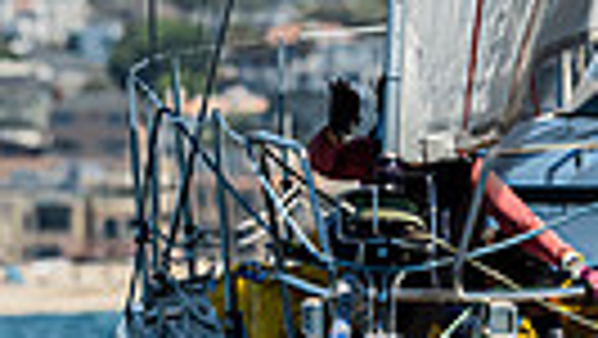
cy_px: 508
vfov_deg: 0.9
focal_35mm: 1323
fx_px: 20991
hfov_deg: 1.6
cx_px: 453
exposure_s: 1/1250
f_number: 5.6
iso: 320
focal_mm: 240
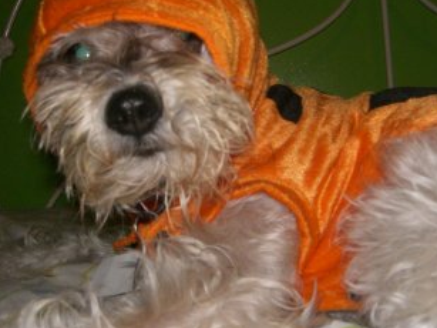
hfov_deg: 36.8
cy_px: 173
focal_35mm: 52
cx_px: 229
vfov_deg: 28.0
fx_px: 656
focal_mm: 7.9
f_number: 4
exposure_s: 1/60
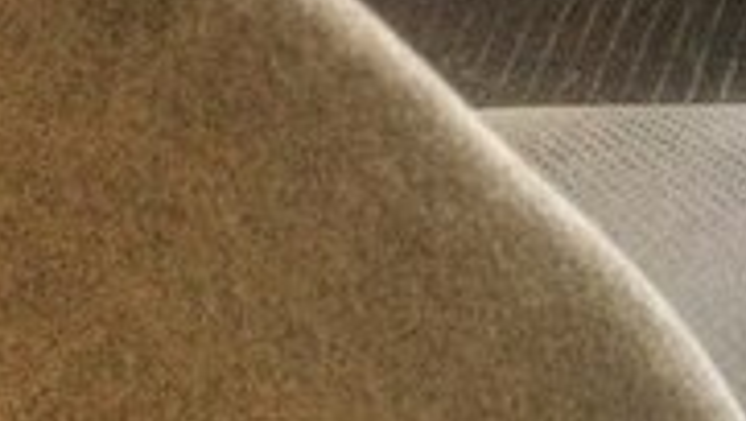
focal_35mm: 115
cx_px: 1348
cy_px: -464
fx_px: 2276
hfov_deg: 15.8
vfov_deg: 9.7
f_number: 2.2
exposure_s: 1/33
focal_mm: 4.15
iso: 250
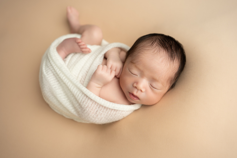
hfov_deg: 51.9
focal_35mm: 37
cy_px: 82
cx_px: 118
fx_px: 244
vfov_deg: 35.9
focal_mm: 35
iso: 100
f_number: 2.2
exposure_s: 1/160
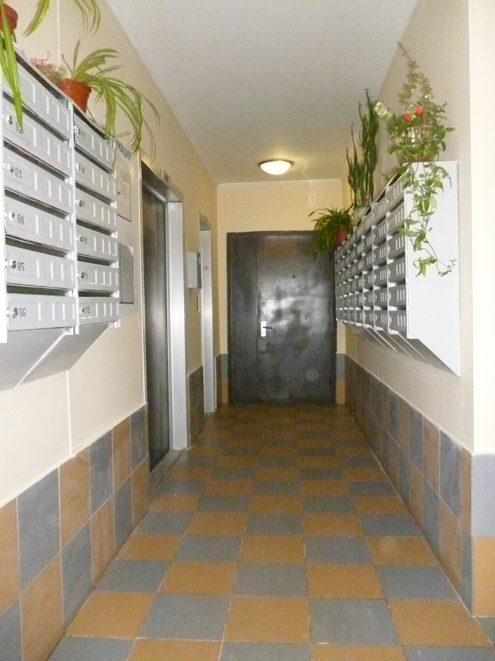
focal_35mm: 28
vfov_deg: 63.4
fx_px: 534
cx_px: 248
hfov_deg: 49.7
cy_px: 330
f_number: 3.1
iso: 1600
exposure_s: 1/60
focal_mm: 5
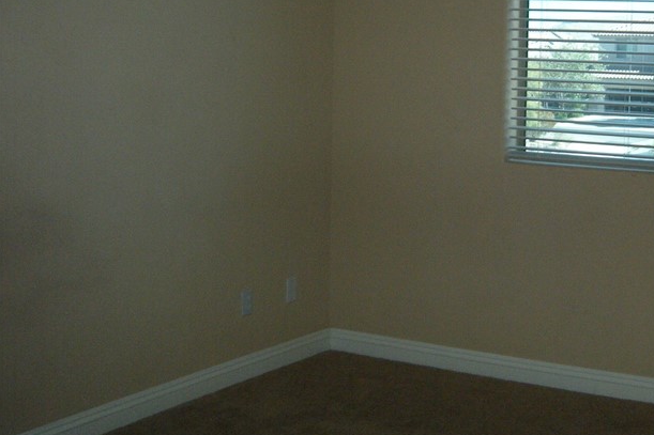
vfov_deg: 22.0
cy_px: 92
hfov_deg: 31.8
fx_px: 1108
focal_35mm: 61
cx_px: 546
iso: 194
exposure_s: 1/55.7
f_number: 3.8
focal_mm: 5.9
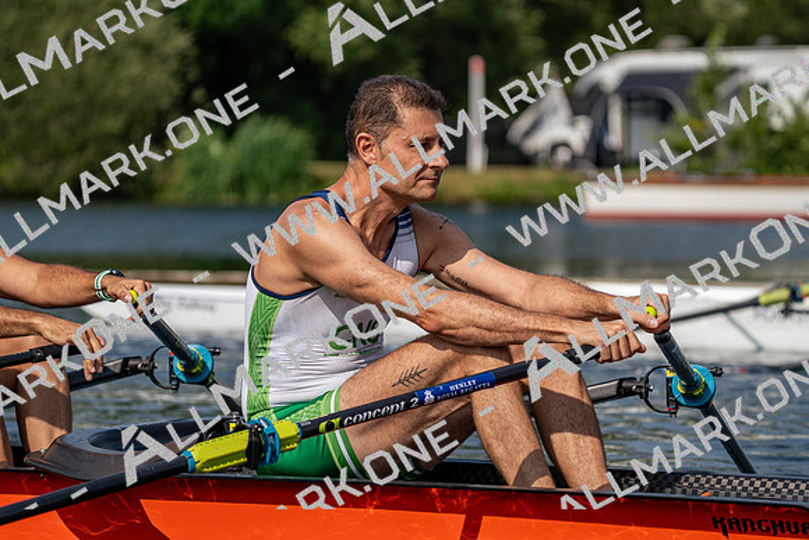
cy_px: 270
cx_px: 404
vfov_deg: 6.6
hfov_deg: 9.9
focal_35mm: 207
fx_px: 4653
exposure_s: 1/1600
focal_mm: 207
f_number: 5.6
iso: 125
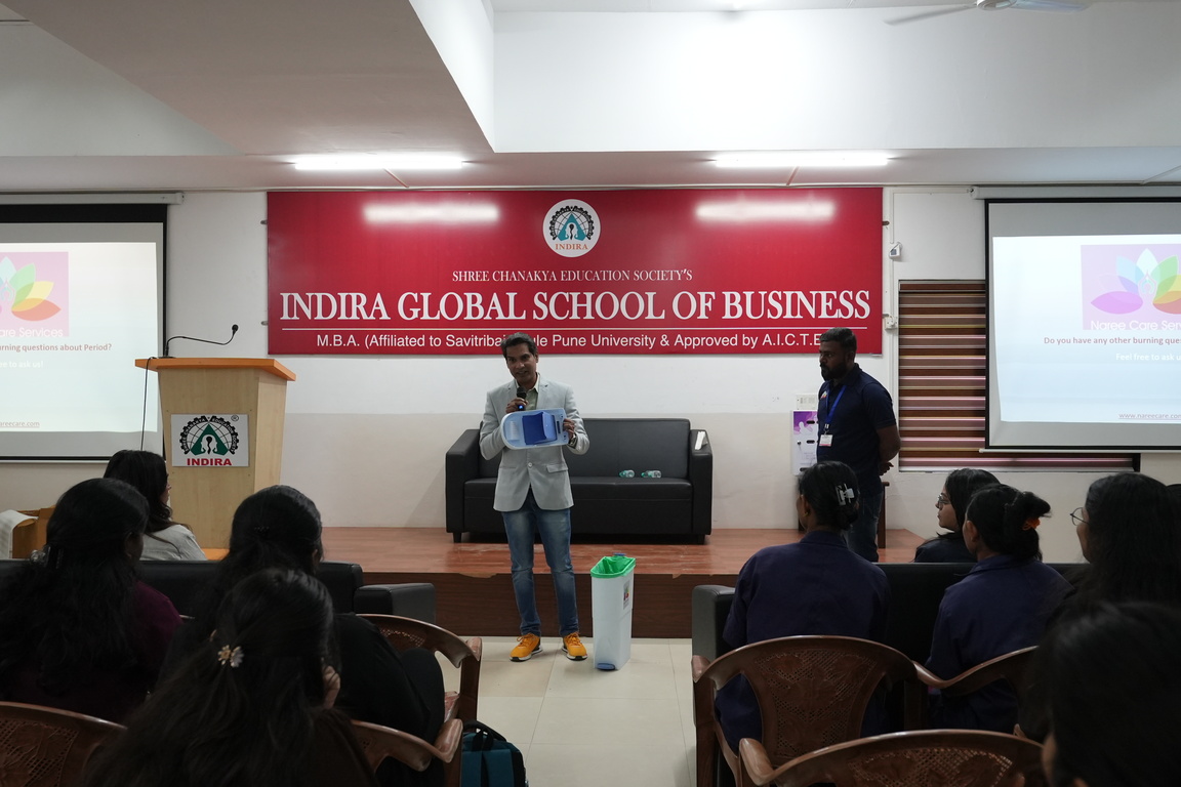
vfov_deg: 43.6
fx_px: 984
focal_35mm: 30
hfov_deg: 61.9
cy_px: 394
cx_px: 590
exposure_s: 1/160
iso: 1600
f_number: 3.2
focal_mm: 20
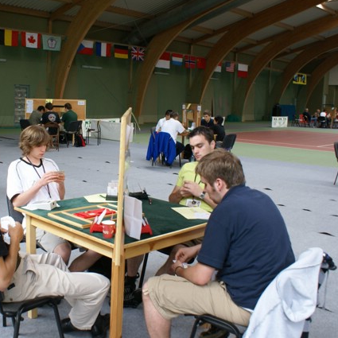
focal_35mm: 42
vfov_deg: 40.0
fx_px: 464
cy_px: 169
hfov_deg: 39.3
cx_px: 101
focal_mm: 20
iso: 200
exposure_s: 1/25
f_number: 5.6
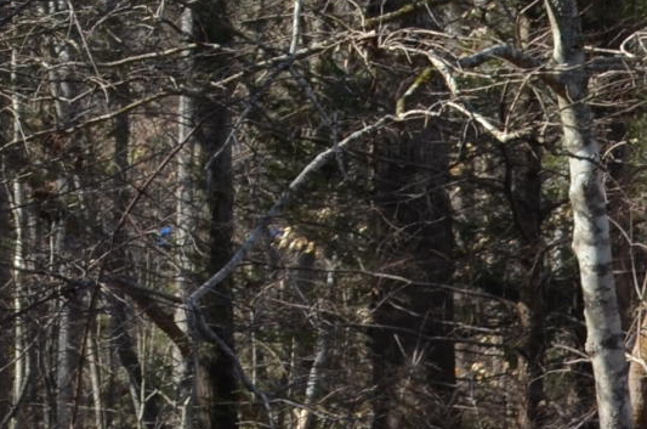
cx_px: -240
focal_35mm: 270
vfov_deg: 4.9
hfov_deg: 7.5
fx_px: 4842
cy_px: -712
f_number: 6.3
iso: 200
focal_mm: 32
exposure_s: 1/320
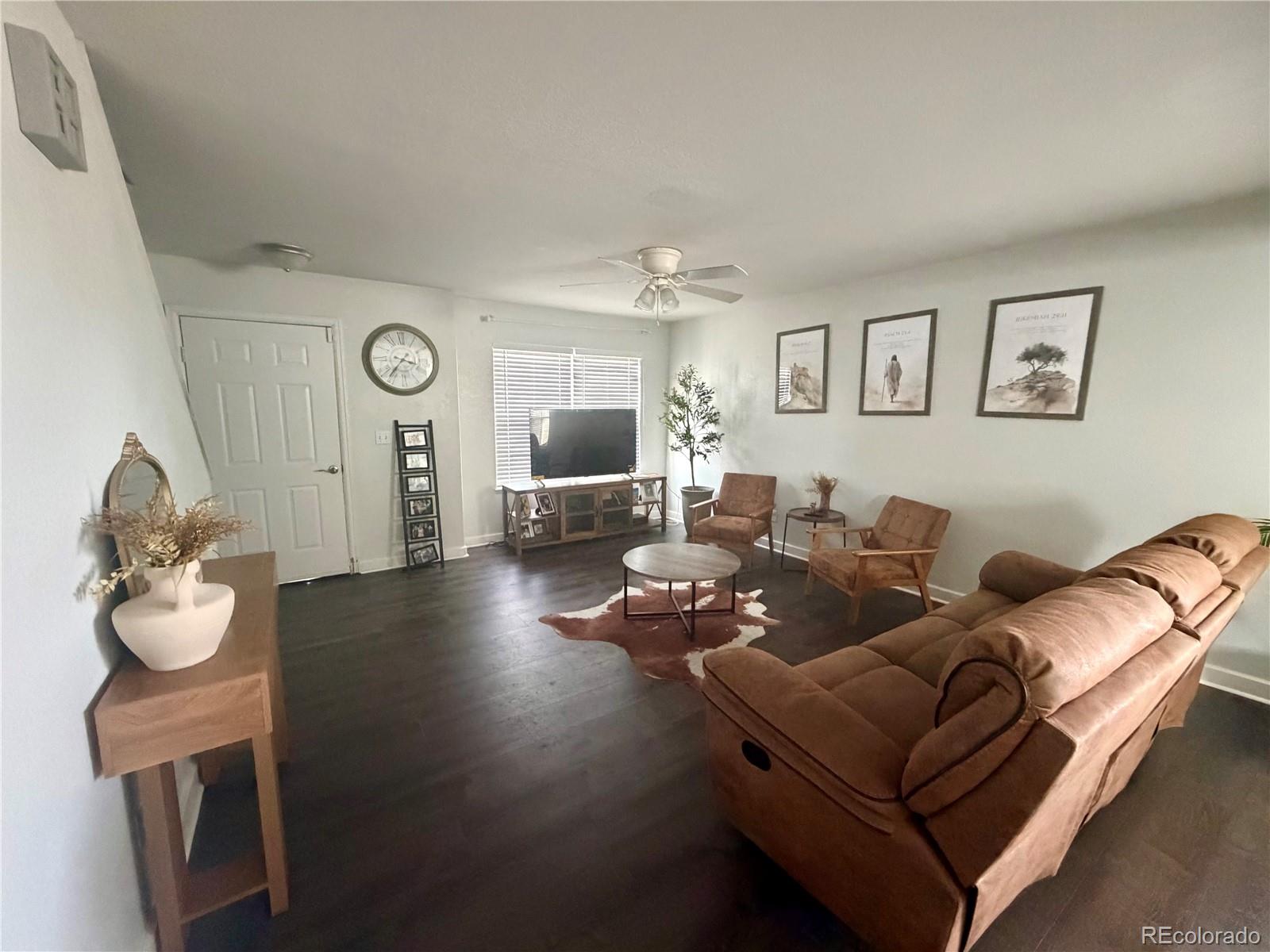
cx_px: 635
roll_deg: +0.6
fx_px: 514
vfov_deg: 85.7
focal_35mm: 14
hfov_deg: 102.1
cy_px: 476
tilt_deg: -8.2
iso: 1000
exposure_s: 1/60
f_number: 2.2
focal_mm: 2.22
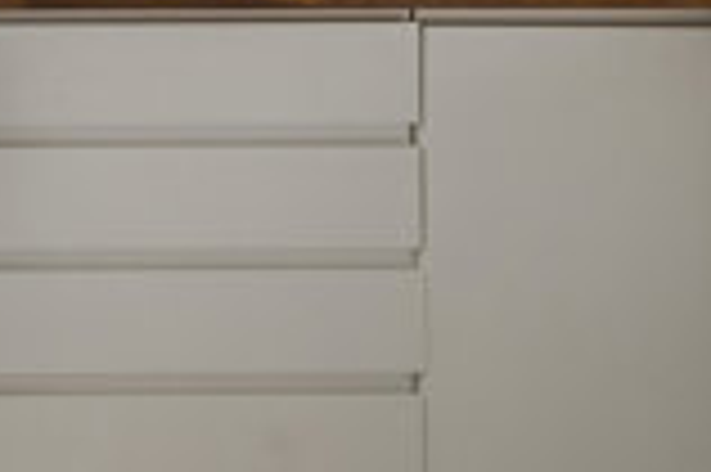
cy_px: -488
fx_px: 1598
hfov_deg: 16.9
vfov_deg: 14.0
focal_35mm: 81
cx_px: -792
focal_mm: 16
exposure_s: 1/15
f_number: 8
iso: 200
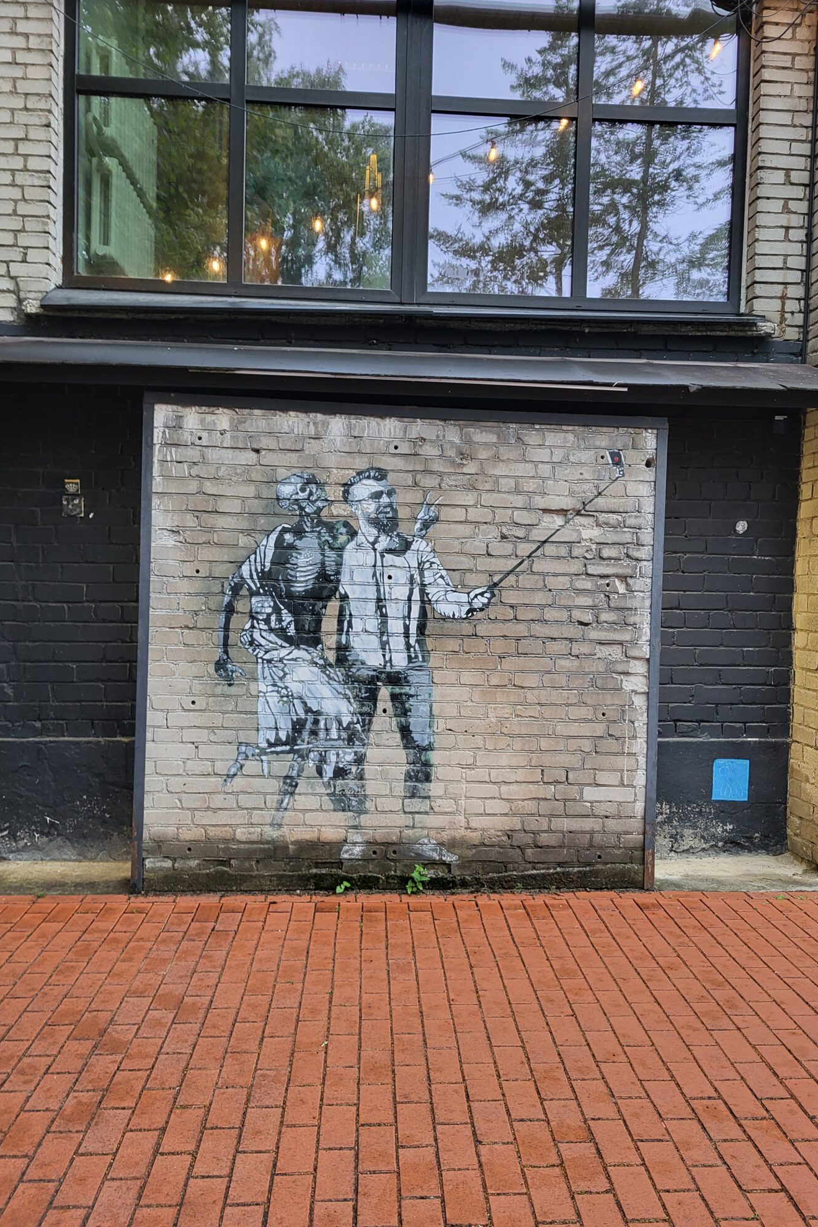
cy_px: 612
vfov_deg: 65.5
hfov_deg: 46.4
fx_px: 954
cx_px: 385
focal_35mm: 28
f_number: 1.8
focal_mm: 5.4
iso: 160
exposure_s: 1/100
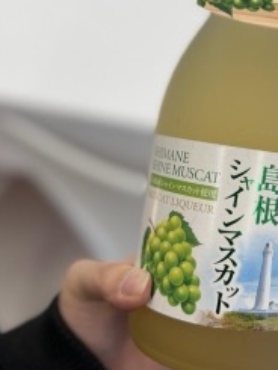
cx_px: 221
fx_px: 503
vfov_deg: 39.6
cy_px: 103
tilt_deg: -46.8
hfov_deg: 30.2
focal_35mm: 47
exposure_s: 1/120
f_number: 1.78
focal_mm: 6.86
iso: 64
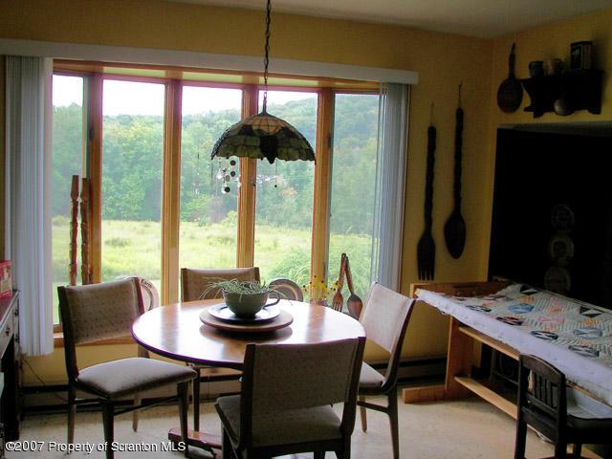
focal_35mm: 36
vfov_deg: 39.7
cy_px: 230
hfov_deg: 51.4
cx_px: 306
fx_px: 636
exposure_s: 1/60
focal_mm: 6
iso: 50
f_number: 2.8
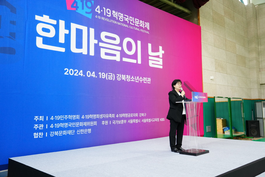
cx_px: 132
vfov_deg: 42.3
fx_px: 228
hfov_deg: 60.3
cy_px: 88
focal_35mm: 31
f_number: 4
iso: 2500
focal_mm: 31
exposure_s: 1/250
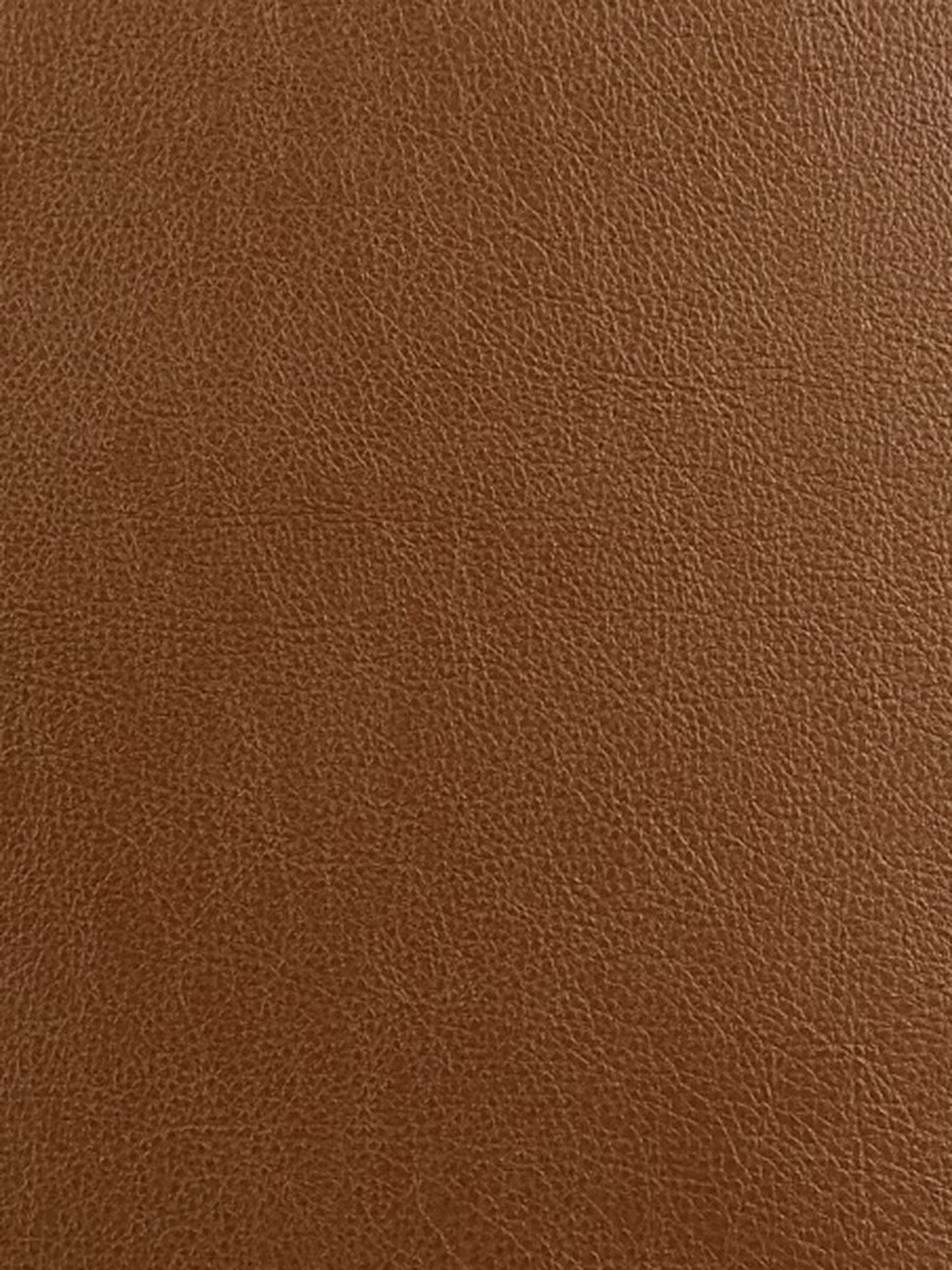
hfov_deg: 9.1
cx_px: 472
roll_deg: -0.1
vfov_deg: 12.1
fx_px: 5979
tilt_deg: -13.8
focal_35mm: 163
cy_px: 697
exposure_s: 1/120
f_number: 1.78
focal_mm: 6.86
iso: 100
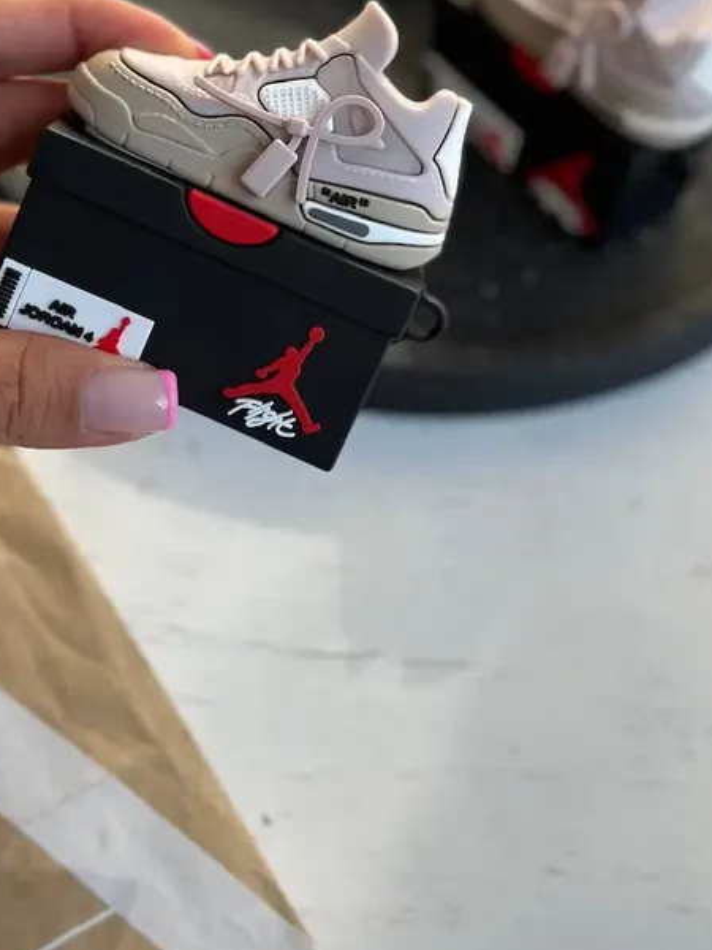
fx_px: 1975
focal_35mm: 72
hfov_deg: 20.4
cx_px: 333
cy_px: 255
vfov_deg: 26.7
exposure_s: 1/1199
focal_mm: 6.86
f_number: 1.78
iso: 80
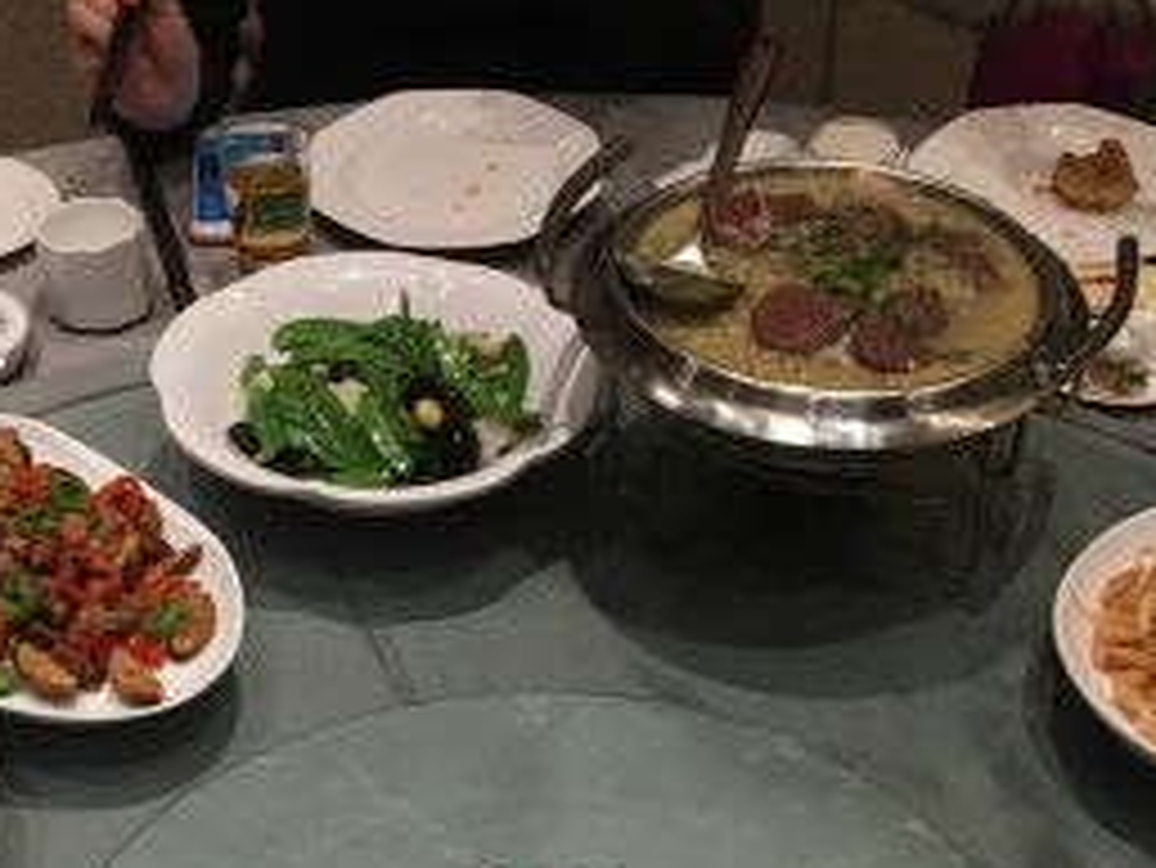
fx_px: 2639
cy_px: 1028
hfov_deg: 24.7
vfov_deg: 17.8
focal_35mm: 79
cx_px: 616
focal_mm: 4.15
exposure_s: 1/33
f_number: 2.2
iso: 50
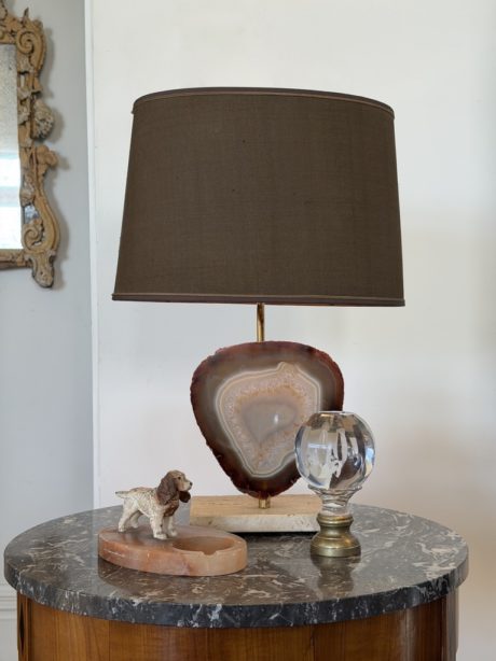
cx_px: 248
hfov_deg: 30.2
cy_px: 330
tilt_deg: -1.6
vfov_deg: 39.7
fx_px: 918
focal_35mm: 48
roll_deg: +0.1
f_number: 1.78
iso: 50
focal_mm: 6.76
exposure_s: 1/121
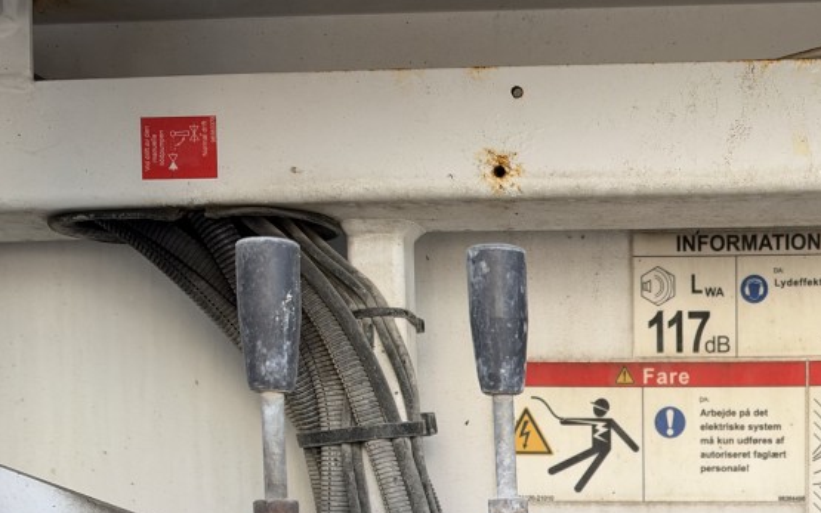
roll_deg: +1.8
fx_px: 1477
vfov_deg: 18.5
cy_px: 645
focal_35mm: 66
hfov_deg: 29.6
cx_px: 757
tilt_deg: -2.9
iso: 64
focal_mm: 6.93
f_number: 1.8
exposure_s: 1/368
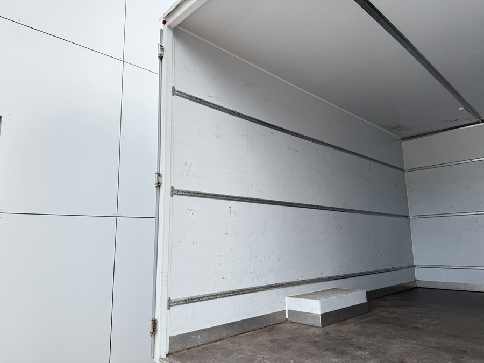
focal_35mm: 24
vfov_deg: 56.8
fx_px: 336
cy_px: 182
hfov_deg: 71.6
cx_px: 242
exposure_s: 1/1211
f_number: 1.78
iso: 80
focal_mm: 6.76
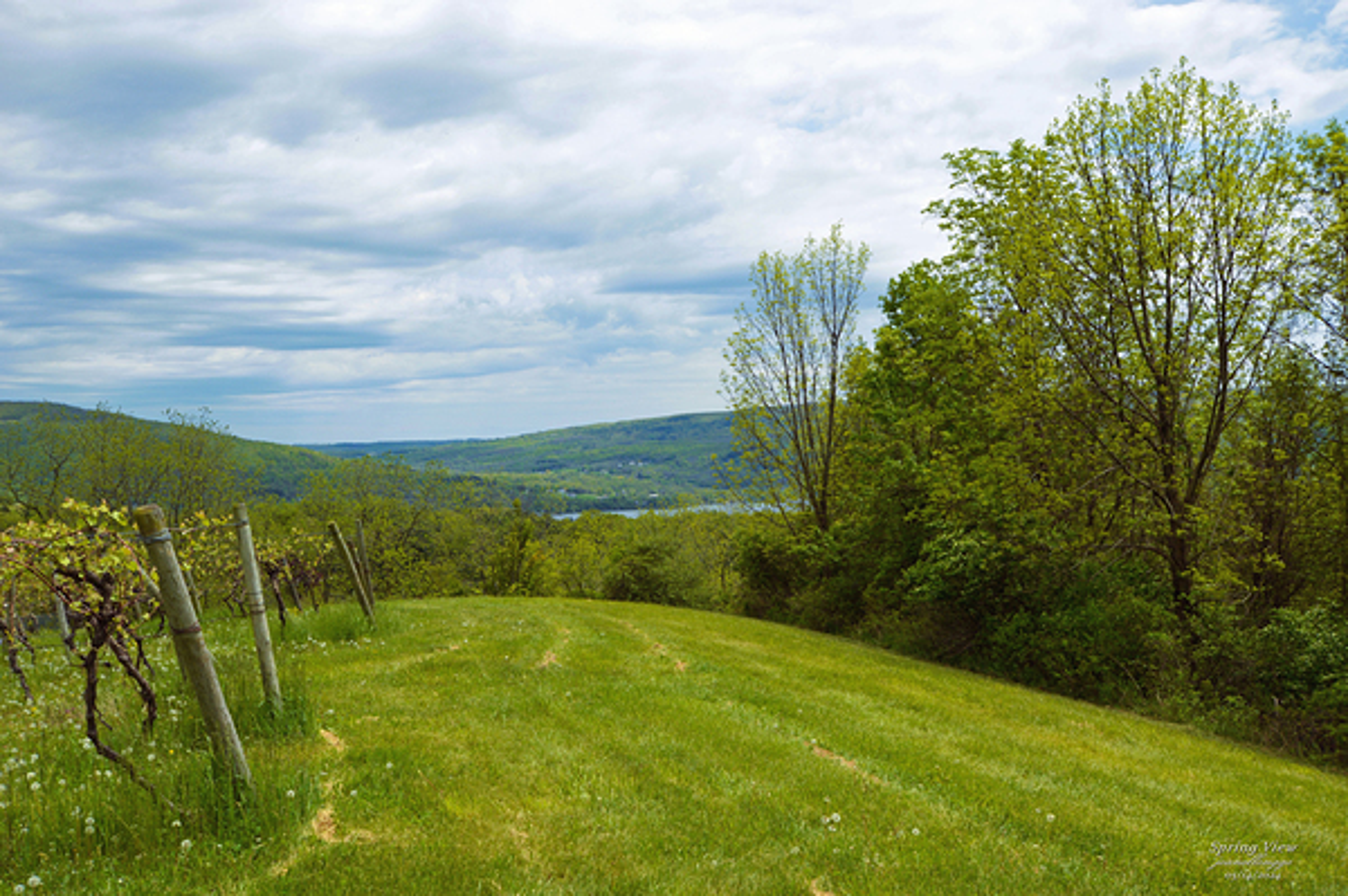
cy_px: 448
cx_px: 674
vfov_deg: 36.8
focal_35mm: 36
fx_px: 1347
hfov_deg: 53.2
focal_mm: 24
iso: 100
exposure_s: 1/200
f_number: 9
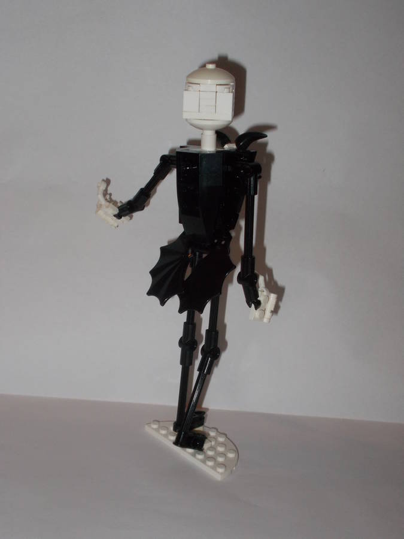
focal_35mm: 44
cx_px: 202
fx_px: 685
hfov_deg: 32.9
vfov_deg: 42.9
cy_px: 270
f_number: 4.2
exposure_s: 1/30
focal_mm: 7.9
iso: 200
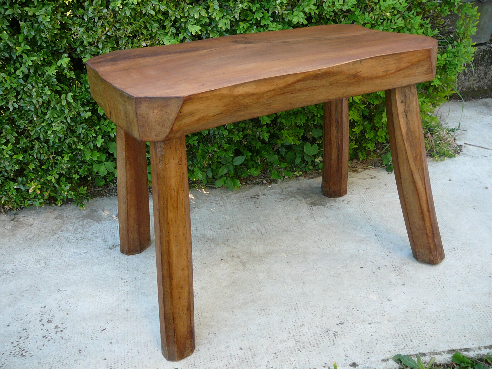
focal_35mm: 35
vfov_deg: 40.7
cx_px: 246
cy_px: 184
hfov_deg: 52.6
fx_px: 497
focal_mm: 5.2
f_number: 2.8
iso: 80
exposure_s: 1/50
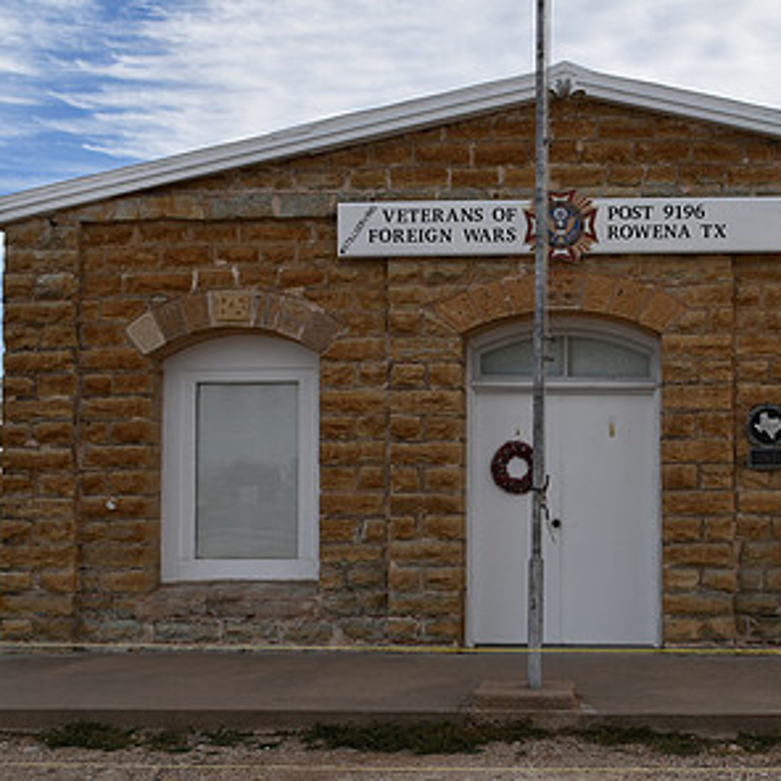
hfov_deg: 30.5
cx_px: 594
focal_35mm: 55
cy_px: 405
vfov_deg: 31.1
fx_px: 1404
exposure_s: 1/320
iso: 100
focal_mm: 22
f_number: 9
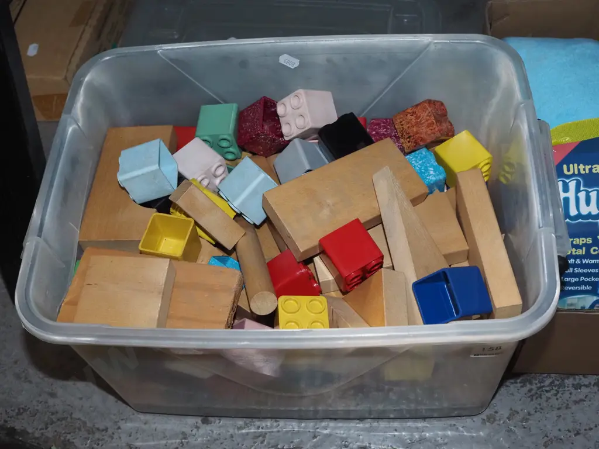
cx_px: 300
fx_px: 761
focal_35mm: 44
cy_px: 224
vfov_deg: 32.9
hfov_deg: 42.9
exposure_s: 1/60
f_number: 5.6
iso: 2500
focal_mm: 22
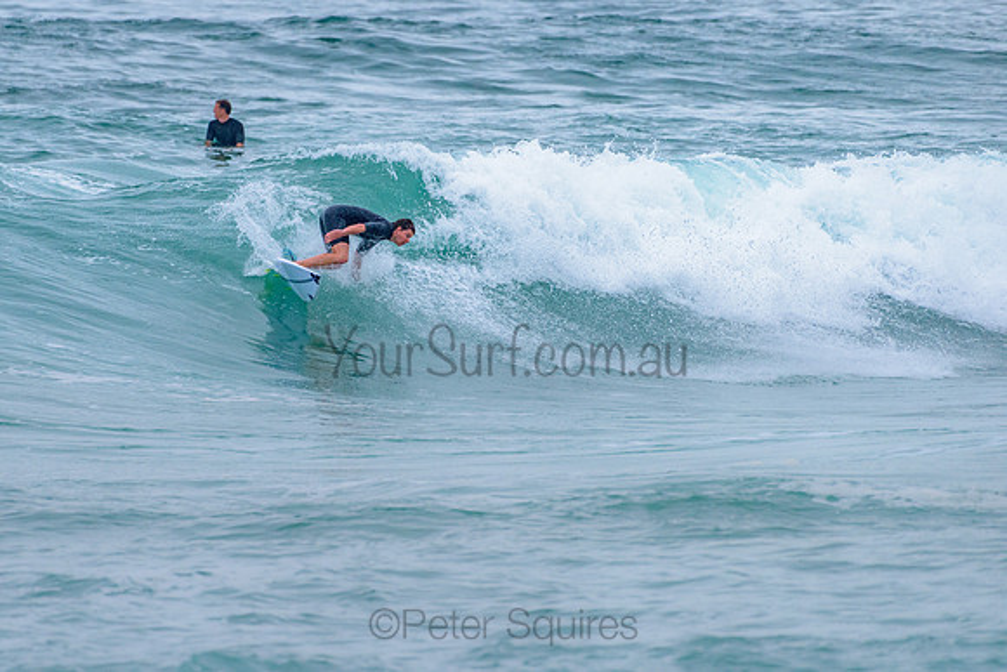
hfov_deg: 3.4
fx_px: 17121
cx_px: 391
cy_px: 261
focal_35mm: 612
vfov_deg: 2.2
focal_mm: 500
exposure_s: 1/2000
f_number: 5.6
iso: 1400
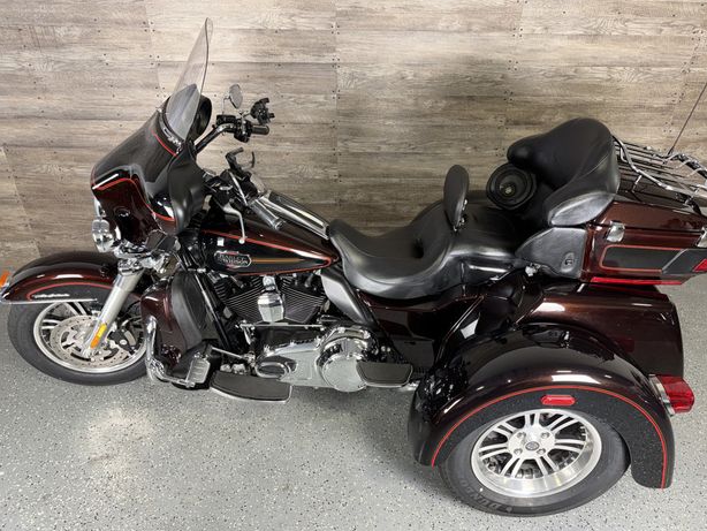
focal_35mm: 25
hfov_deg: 69.3
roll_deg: -0.6
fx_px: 511
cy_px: 275
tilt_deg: -30.4
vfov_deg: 54.9
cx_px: 367
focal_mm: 6.76
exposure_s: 1/15
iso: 64
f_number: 1.78
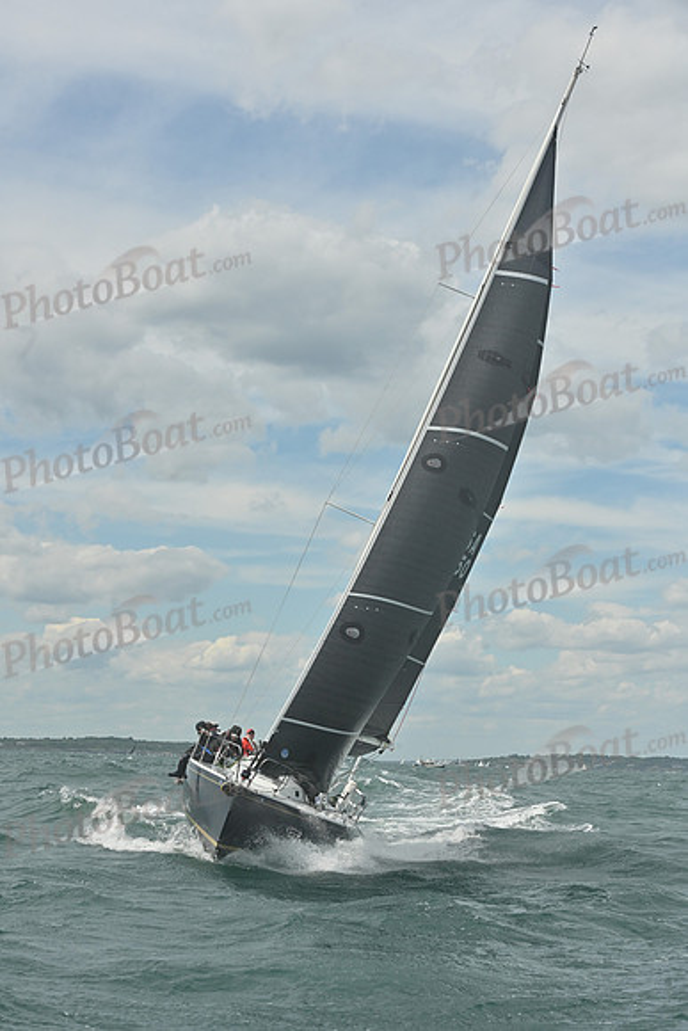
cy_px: 516
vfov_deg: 28.8
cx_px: 344
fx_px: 2005
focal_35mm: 70
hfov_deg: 19.5
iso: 320
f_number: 11
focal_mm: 70
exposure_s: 1/1250
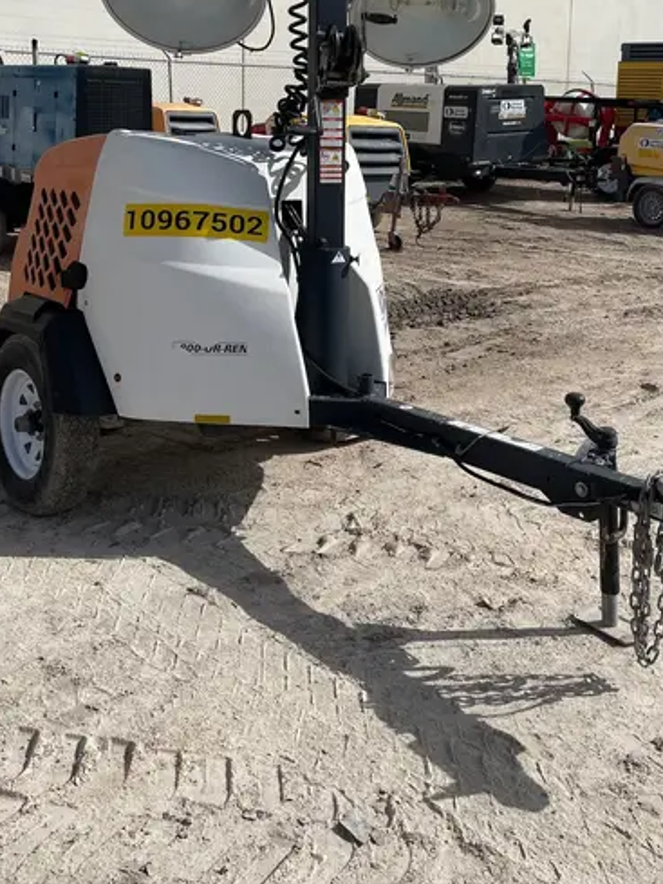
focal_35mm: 39
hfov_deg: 36.8
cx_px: 372
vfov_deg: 46.2
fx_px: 996
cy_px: 227
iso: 32
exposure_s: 1/6494
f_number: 1.6
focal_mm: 4.2
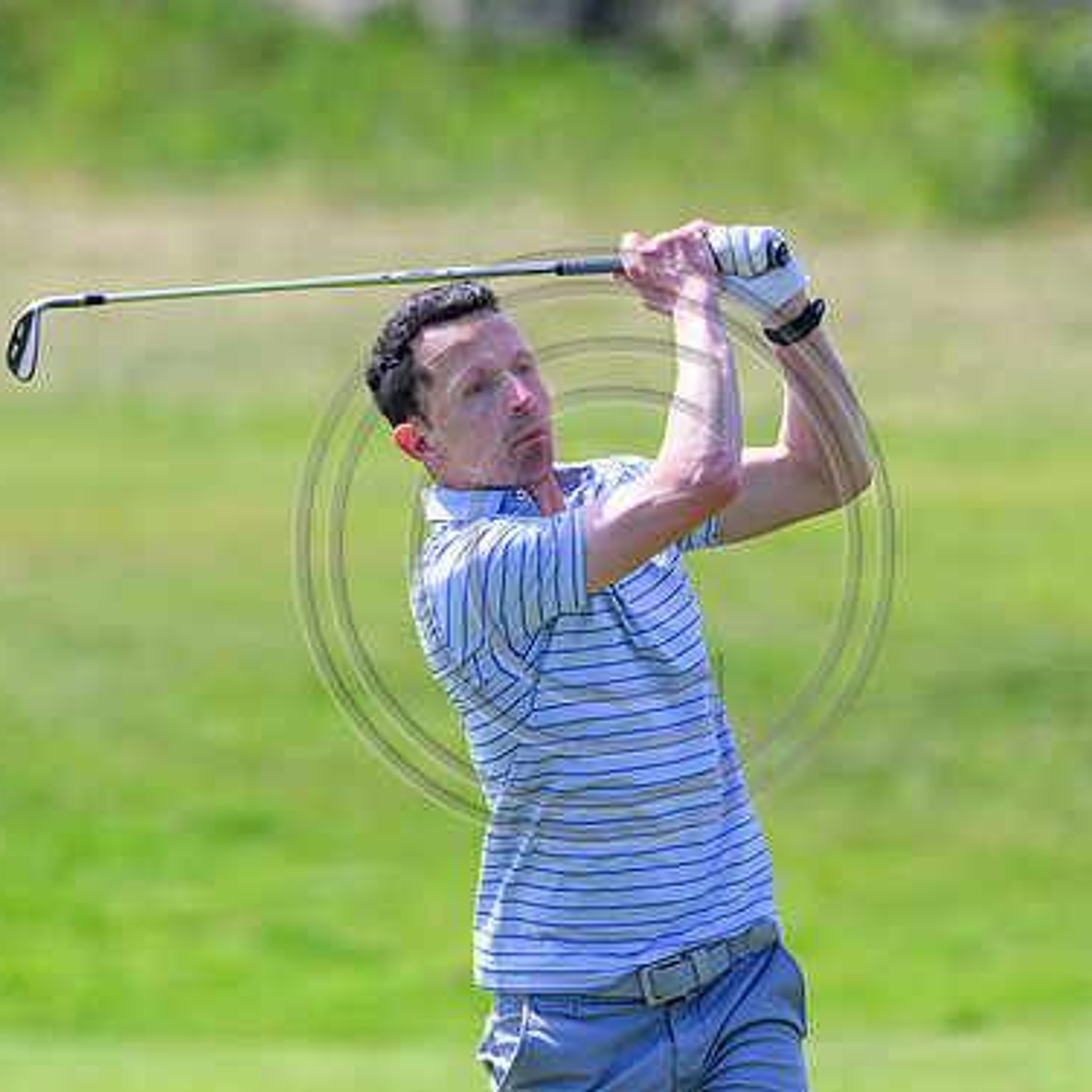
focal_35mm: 828
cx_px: 789
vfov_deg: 2.1
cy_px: 778
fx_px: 29552
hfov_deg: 2.1
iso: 500
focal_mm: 400
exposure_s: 1/3200
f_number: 4
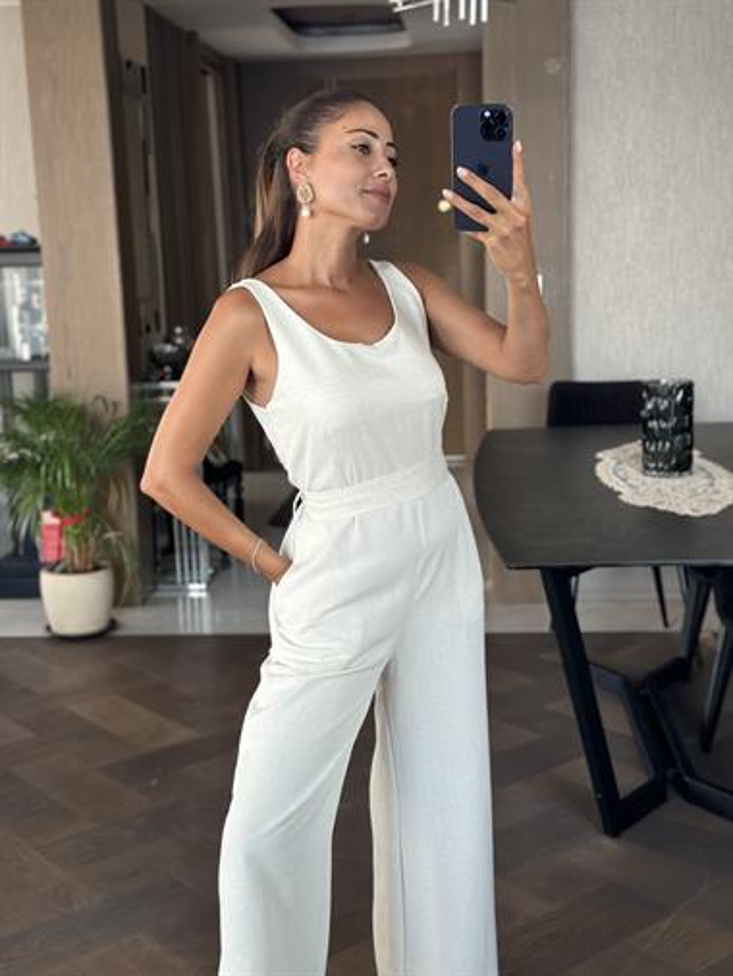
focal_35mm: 48
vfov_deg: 39.6
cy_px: 488
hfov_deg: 30.3
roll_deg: +1.9
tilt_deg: -18.7
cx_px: 366
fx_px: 1354
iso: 160
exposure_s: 1/60
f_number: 1.78
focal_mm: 6.86
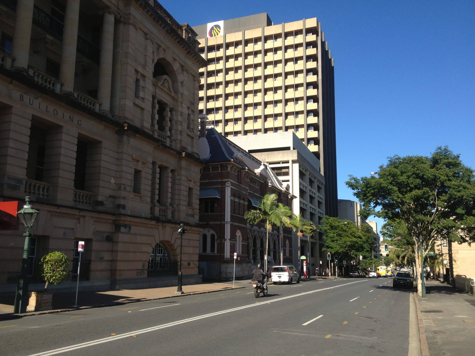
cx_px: 238
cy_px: 178
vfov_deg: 40.7
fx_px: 480
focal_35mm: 35
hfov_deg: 52.6
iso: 50
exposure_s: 1/1314
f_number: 2.4
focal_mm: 4.28
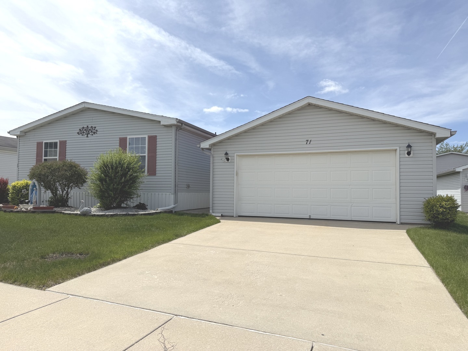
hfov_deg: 71.6
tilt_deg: +4.0
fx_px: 324
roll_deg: +0.0
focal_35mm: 24
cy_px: 176
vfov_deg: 56.8
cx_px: 234
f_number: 1.78
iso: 80
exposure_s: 1/10309
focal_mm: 6.76
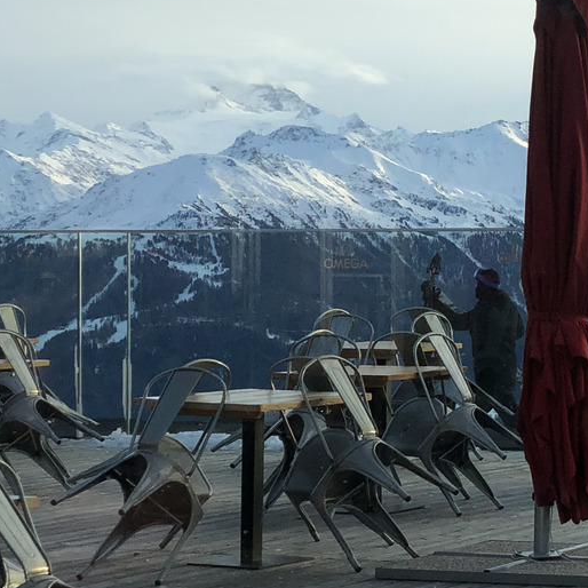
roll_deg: +1.0
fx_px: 2748
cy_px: 193
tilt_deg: -0.3
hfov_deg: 11.7
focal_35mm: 143
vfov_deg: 12.2
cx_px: 875
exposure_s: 1/318
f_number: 2.4
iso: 16
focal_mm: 6
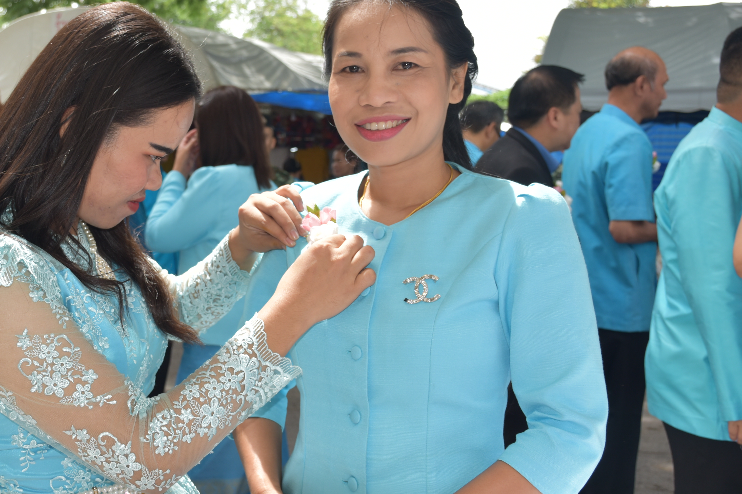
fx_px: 1092
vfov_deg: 25.5
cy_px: 212
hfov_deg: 37.2
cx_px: 263
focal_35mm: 53
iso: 100
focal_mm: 26
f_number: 6.3
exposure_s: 1/160
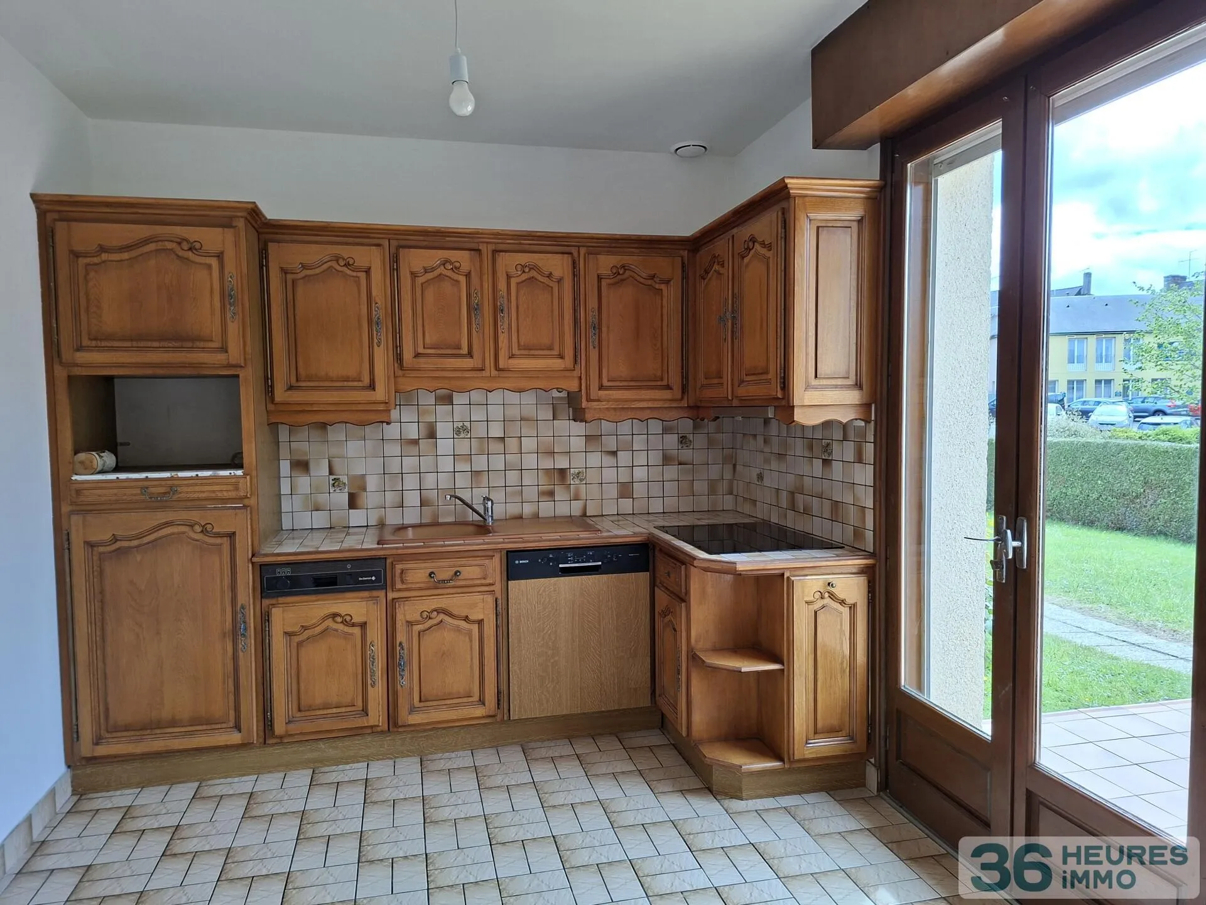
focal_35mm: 23
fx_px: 801
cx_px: 603
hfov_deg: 73.9
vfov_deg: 58.9
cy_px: 452
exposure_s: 1/147
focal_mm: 5.54
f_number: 1.8
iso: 50
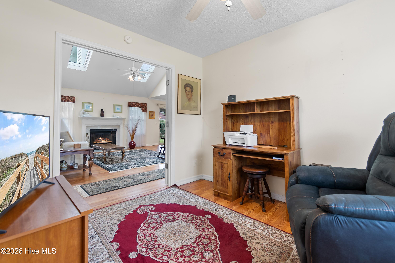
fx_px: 165
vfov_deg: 77.3
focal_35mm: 15
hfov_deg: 100.4
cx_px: 198
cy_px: 132
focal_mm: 10
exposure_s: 1/4
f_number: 4.5
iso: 100
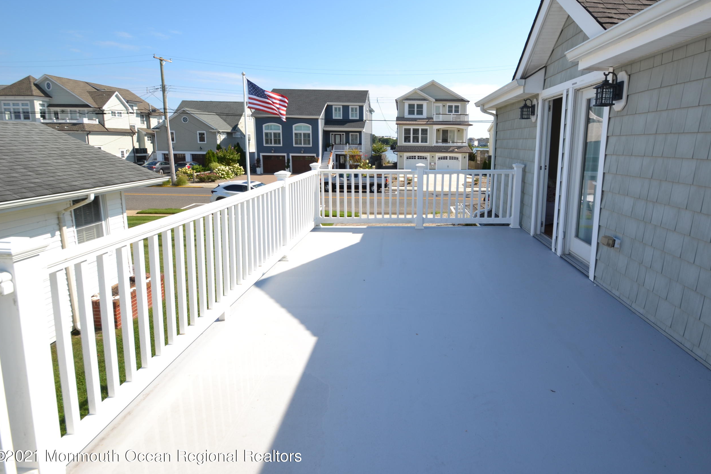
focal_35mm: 18
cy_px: 197
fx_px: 355
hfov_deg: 89.1
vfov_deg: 66.9
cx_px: 419
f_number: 7.1
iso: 100
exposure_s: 1/200
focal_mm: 10
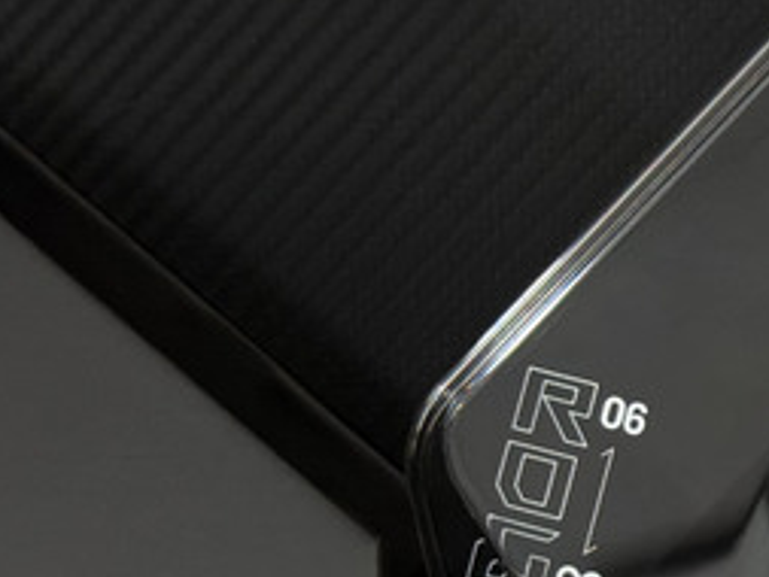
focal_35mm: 148
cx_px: 1000
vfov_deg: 10.0
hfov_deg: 12.9
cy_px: 542
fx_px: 3289
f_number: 1.78
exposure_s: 1/60
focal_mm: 6.76
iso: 200
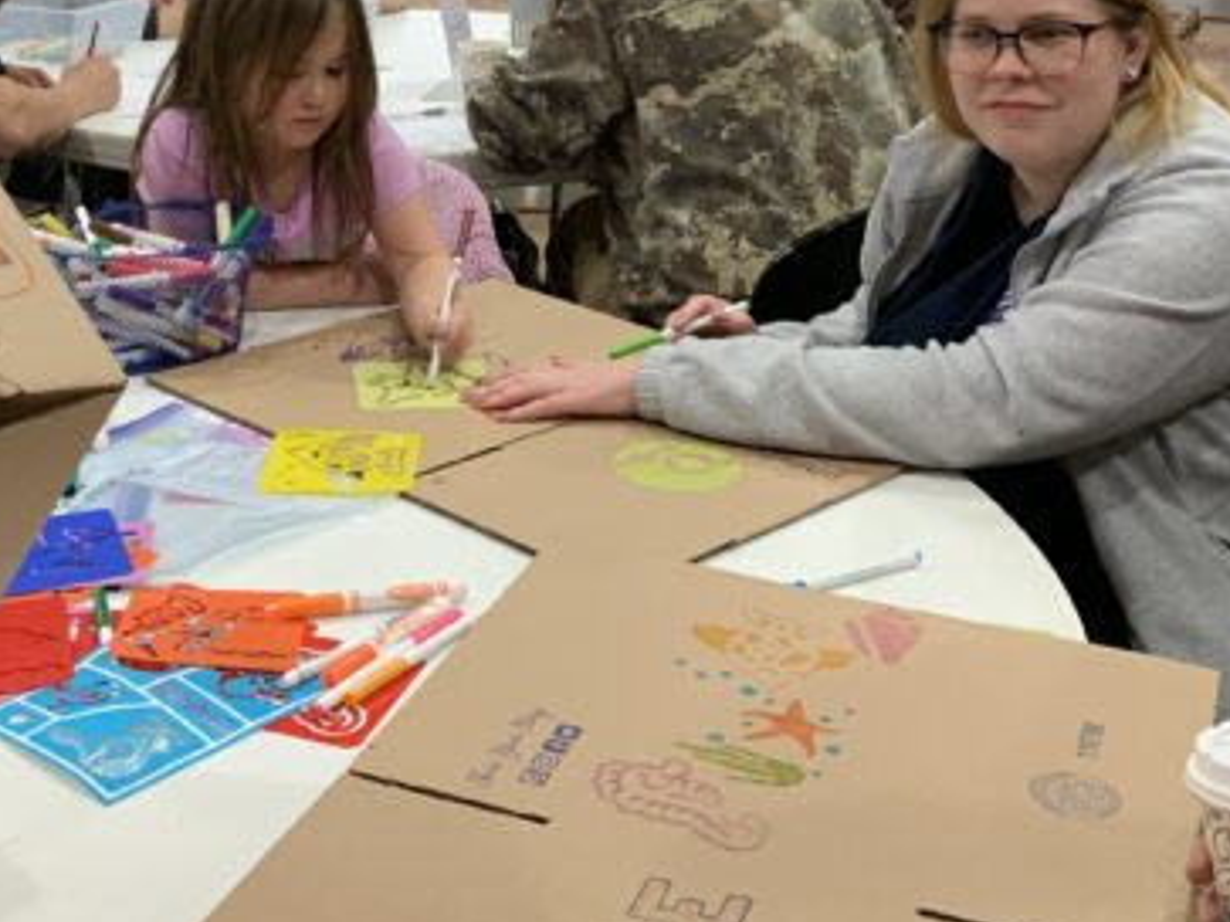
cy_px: 75
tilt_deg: -10.3
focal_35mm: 55
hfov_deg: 34.7
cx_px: 427
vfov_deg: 25.6
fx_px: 1954
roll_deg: -2.5
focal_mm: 4.25
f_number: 1.8
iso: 250
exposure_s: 1/60
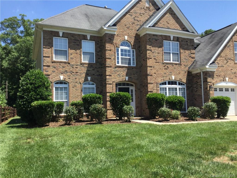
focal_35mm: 31
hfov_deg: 58.4
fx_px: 212
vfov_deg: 45.4
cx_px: 118
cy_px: 89
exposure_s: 1/696
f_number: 2.4
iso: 25
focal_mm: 3.3
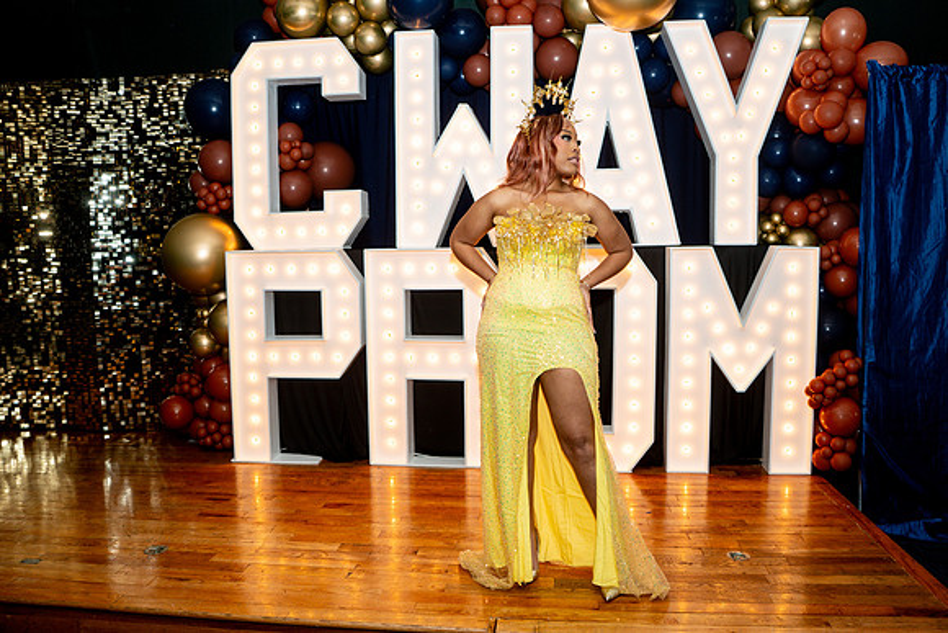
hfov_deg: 65.5
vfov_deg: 46.4
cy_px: 316
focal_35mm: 28
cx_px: 474
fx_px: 737
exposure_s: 1/125
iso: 500
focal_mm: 28
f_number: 3.5
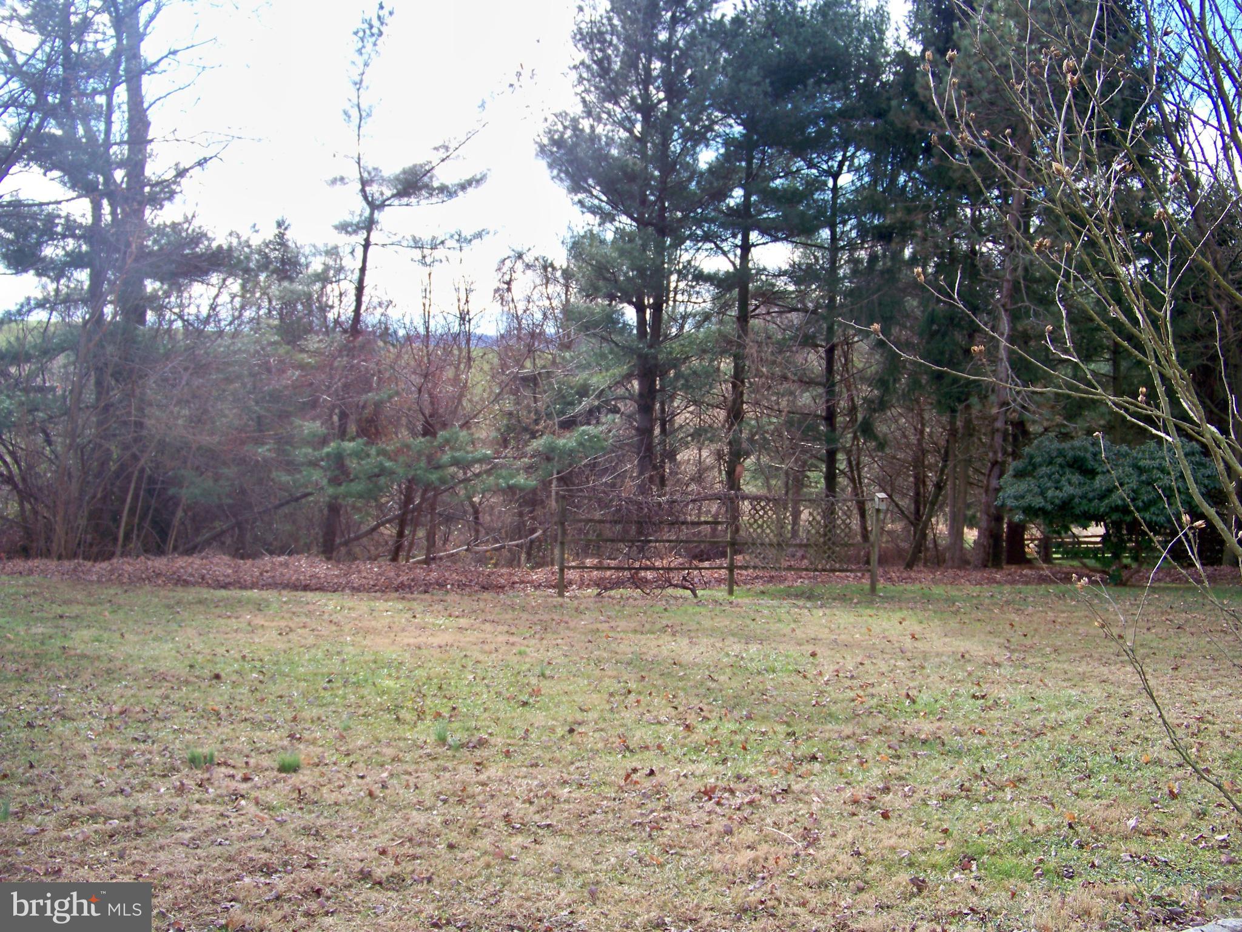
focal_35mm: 33
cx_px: 621
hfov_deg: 55.4
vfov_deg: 42.9
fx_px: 1184
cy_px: 466
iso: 64
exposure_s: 1/200
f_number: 2.8
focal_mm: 5.85
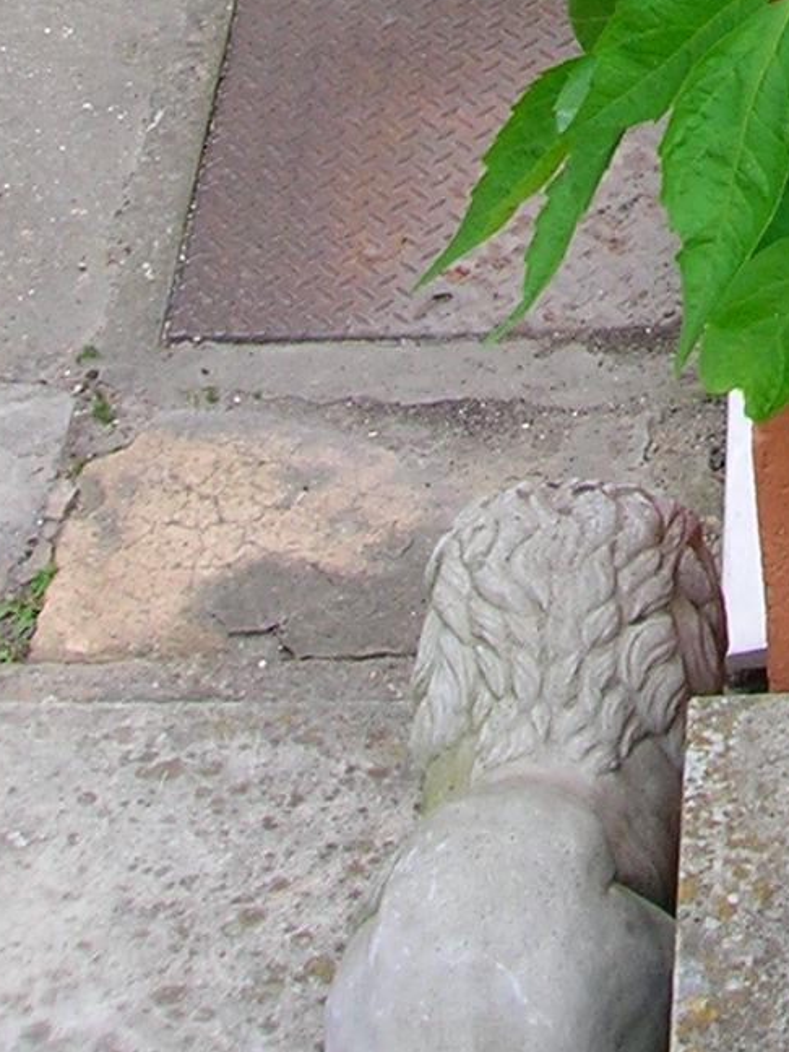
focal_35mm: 120
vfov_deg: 15.0
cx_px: 1239
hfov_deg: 11.7
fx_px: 3647
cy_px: -596
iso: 50
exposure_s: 1/56.5
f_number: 4.9
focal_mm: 5.7
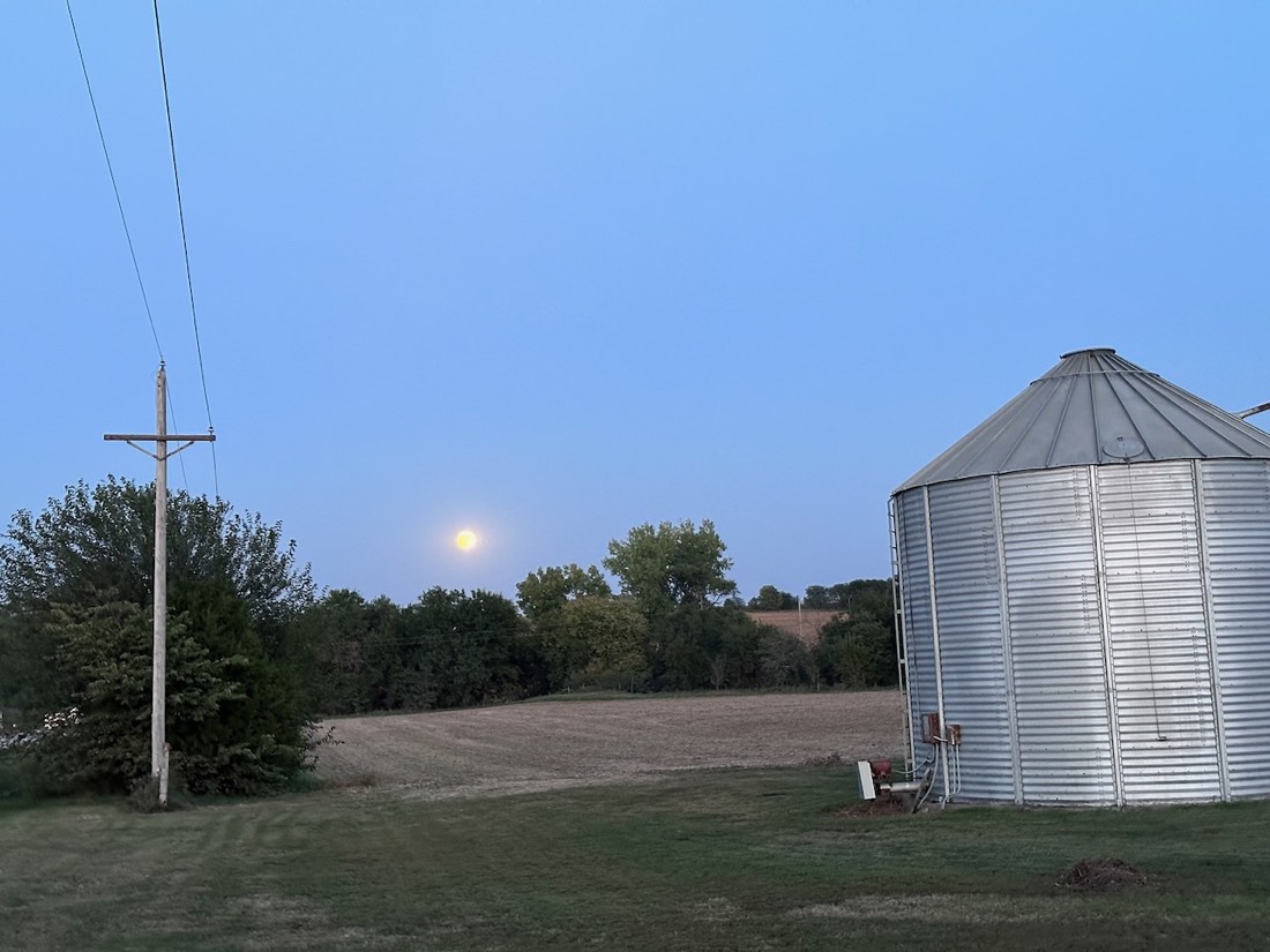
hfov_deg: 39.7
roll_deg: +2.9
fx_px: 1761
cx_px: 635
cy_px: 476
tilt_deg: +4.2
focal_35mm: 48
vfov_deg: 30.3
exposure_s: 1/30
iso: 640
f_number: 1.78
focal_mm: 6.86
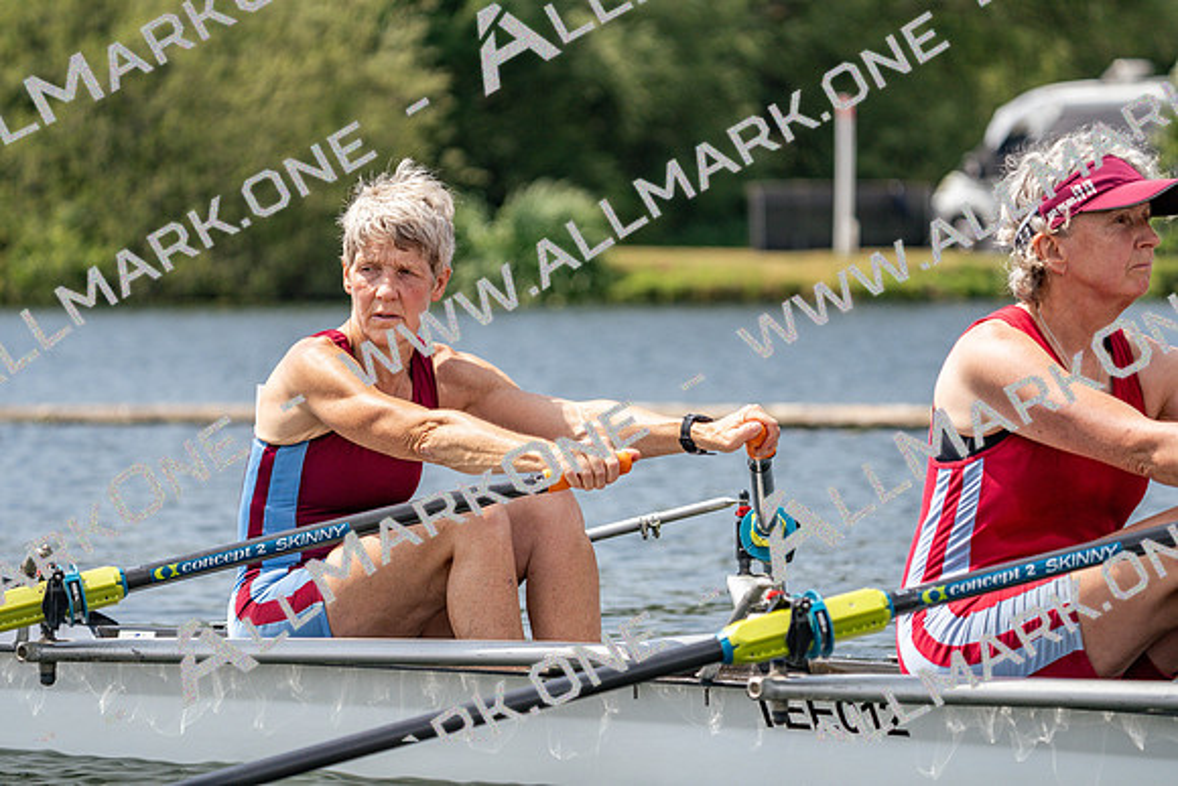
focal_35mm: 200
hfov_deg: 10.3
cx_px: 589
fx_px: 6546
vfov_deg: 6.9
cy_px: 393
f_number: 5.6
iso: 200
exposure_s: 1/1600
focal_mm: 200
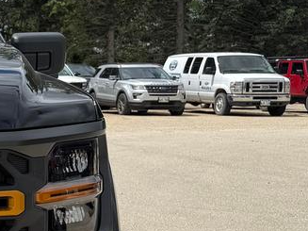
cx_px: -230
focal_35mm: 94
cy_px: 183
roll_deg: -0.2
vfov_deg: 15.6
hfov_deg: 17.4
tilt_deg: -6.9
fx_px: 836
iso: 80
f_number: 1.78
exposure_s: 1/7353
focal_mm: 6.76
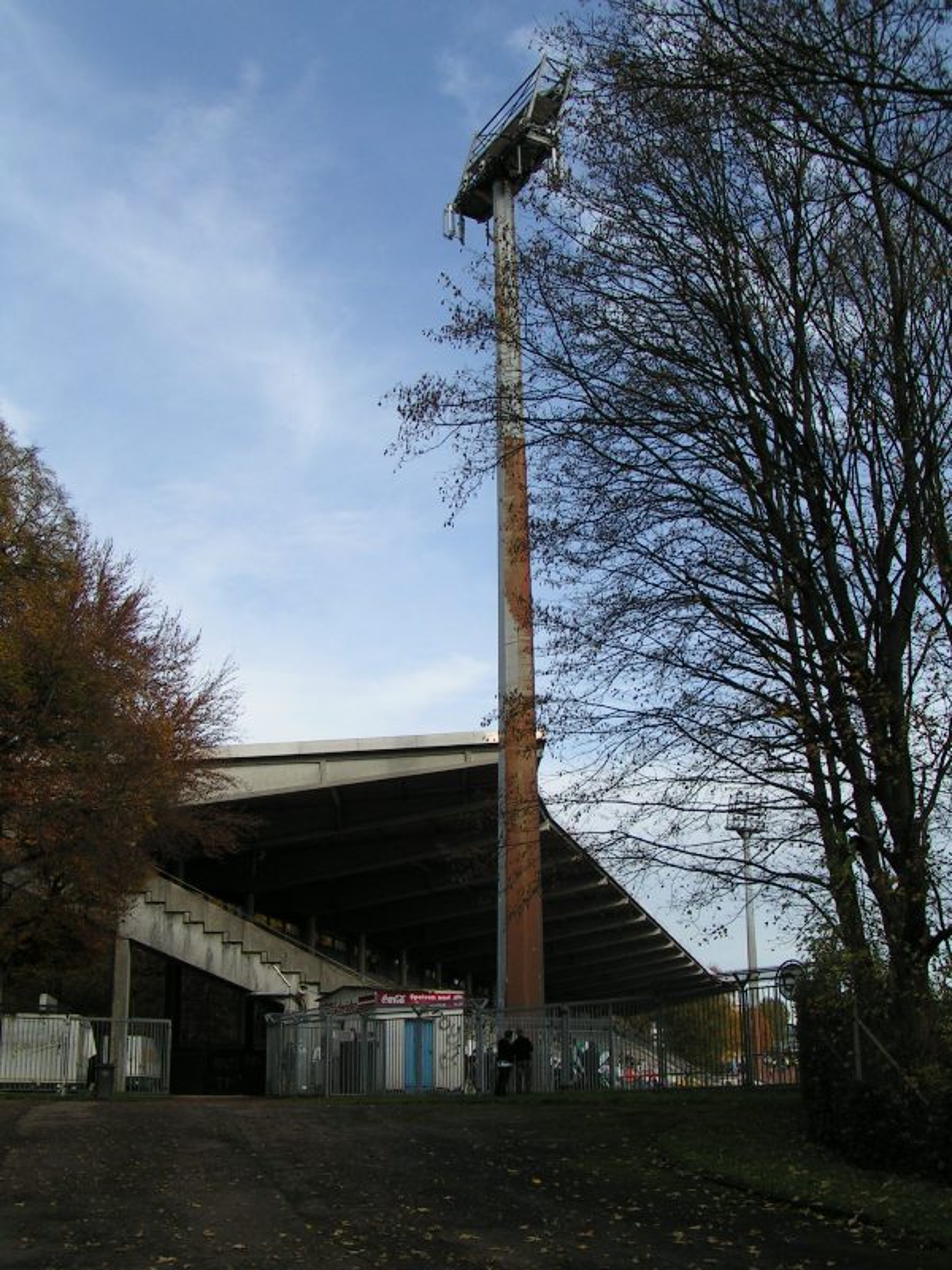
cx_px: 476
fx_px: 1393
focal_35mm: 38
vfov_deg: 49.0
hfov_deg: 37.7
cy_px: 635
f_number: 5.6
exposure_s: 1/400
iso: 50
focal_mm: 5.8
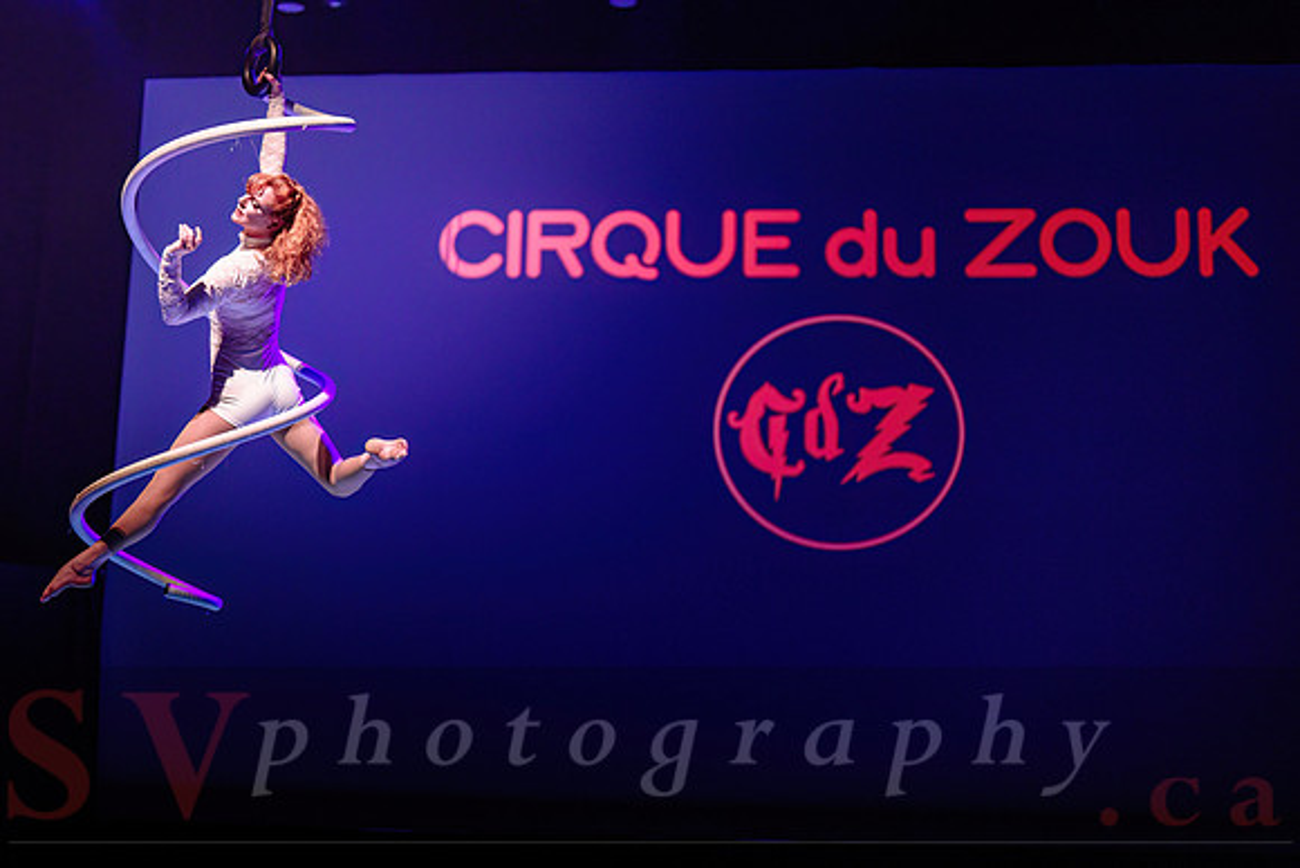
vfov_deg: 25.0
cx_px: 603
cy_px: 433
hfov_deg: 36.7
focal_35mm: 54
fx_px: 1956
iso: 1600
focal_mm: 50
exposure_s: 1/200
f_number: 1.2
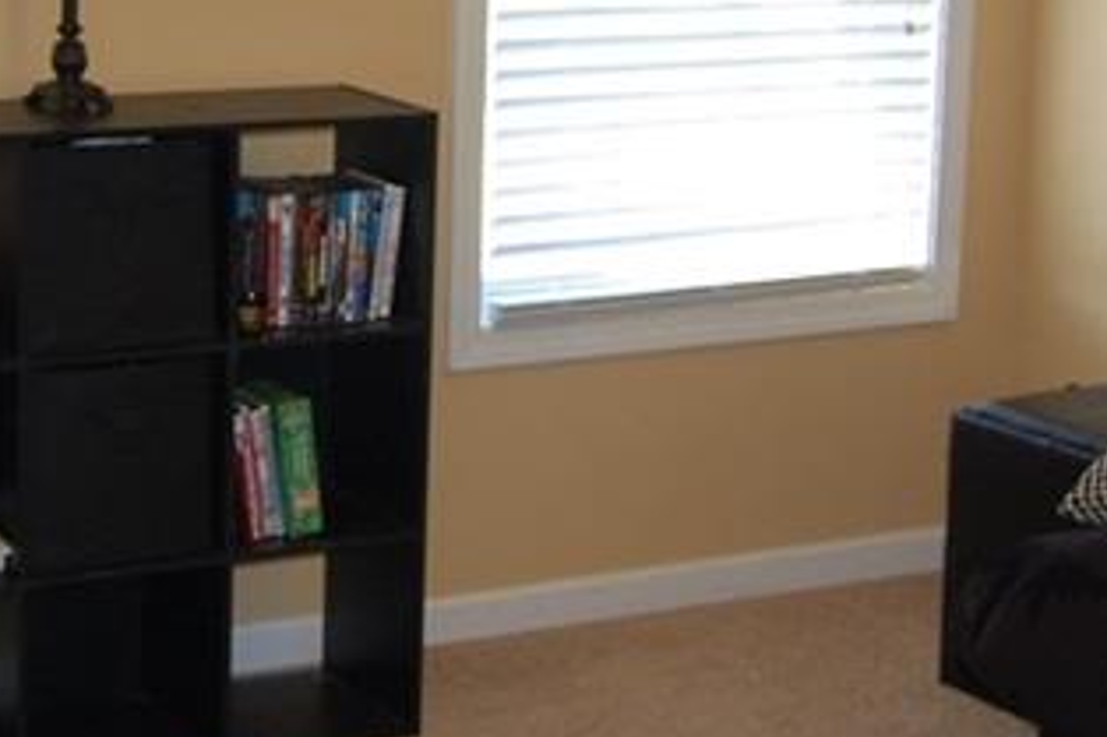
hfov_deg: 23.1
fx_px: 2704
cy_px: 109
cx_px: 395
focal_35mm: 88
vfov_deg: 15.4
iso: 400
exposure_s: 1/60
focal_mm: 18
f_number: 3.5
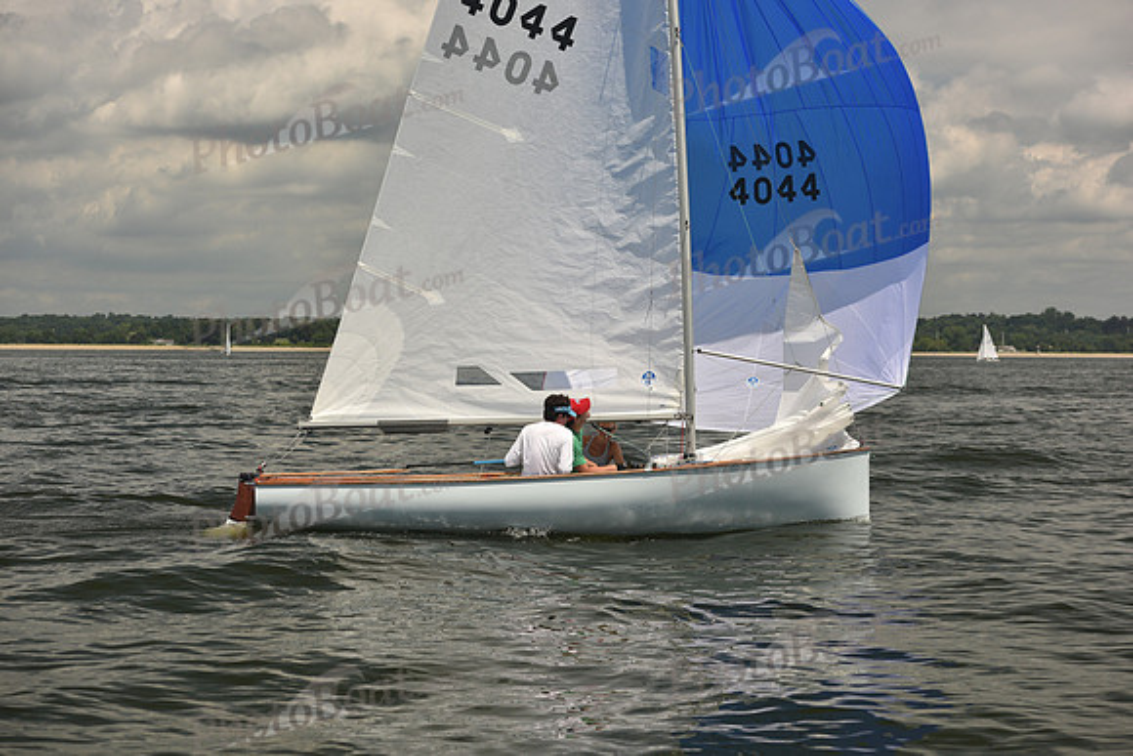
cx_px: 566
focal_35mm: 70
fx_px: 2203
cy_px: 378
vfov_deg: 19.5
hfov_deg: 28.8
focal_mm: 70
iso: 250
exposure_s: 1/1250
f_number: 5.6
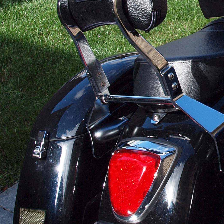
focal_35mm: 95
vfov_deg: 18.2
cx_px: 236
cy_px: 55
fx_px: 696
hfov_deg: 17.8
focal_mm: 14
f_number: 6.3
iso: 200
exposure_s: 1/320
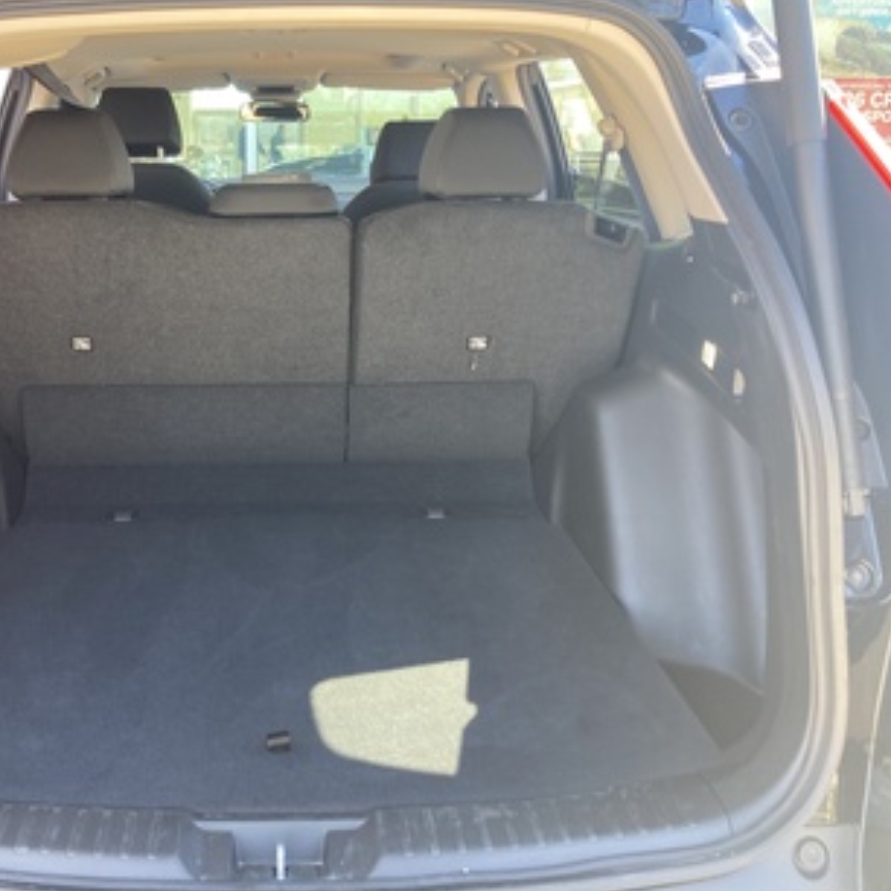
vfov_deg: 48.4
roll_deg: -0.4
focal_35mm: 34
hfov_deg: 47.6
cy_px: 438
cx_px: 288
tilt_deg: -14.9
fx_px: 990
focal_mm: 3.99
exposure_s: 1/121
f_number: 1.8
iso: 80
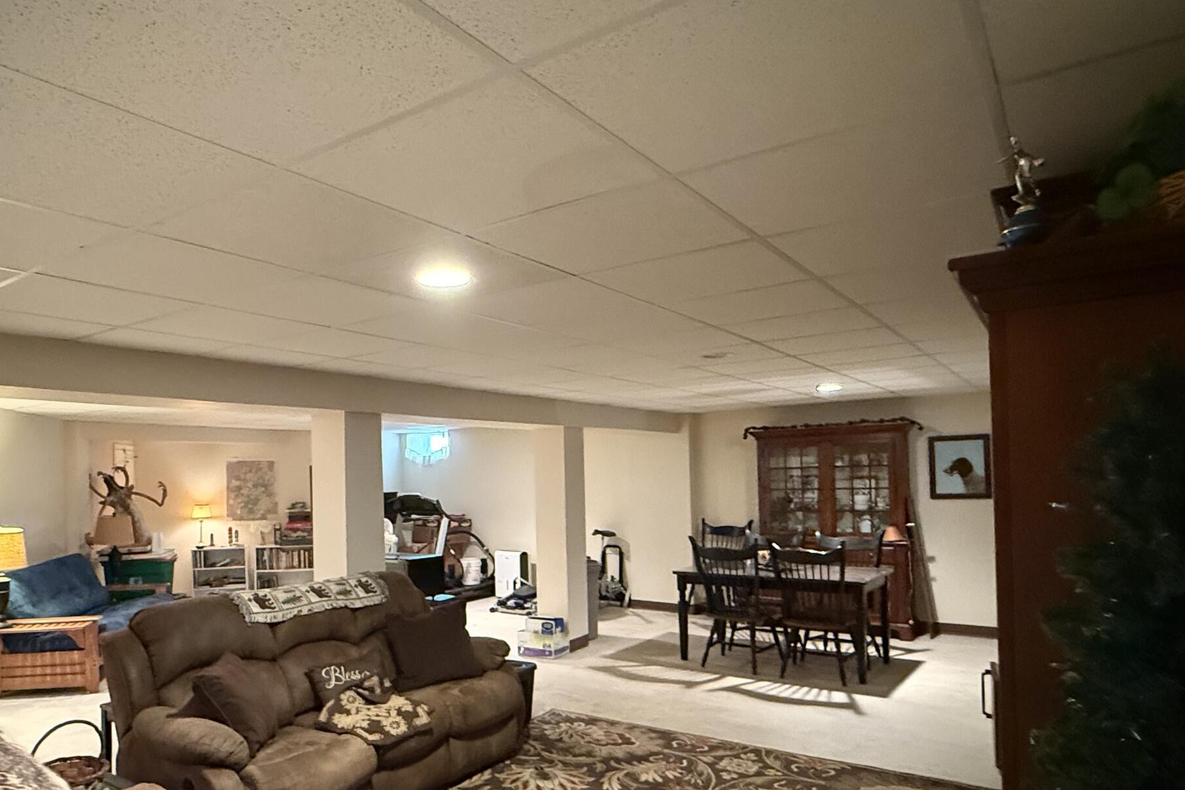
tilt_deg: +1.8
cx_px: 483
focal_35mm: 24
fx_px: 790
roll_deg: +1.3
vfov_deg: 52.8
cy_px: 464
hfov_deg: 73.1
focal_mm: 2.22
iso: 1000
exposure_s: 1/40
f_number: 2.2
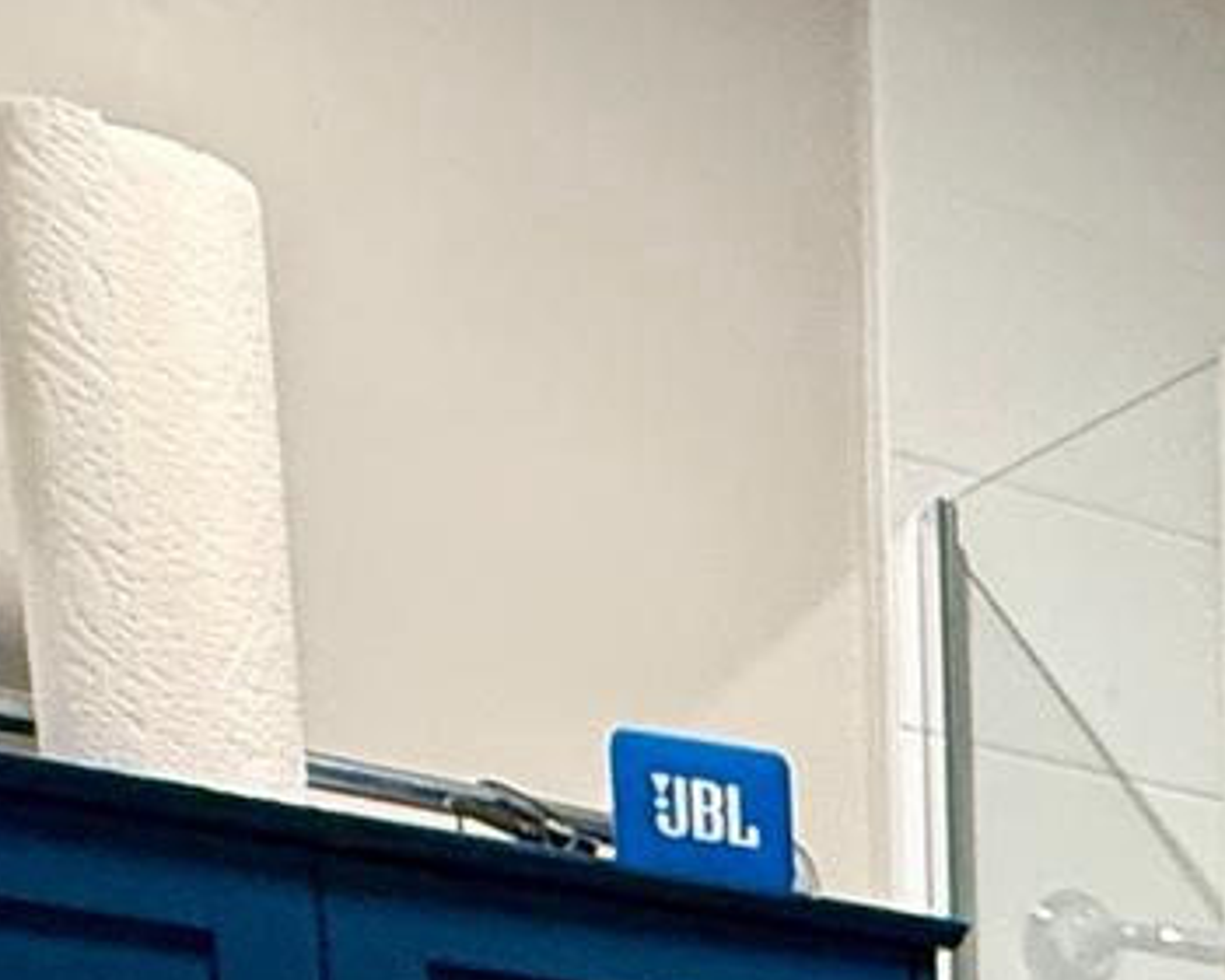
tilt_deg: -13.2
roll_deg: -2.5
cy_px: 2202
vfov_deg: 14.4
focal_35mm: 80
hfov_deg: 19.4
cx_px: 2044
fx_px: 2900
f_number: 2.2
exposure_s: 1/60
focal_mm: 2.22
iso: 400
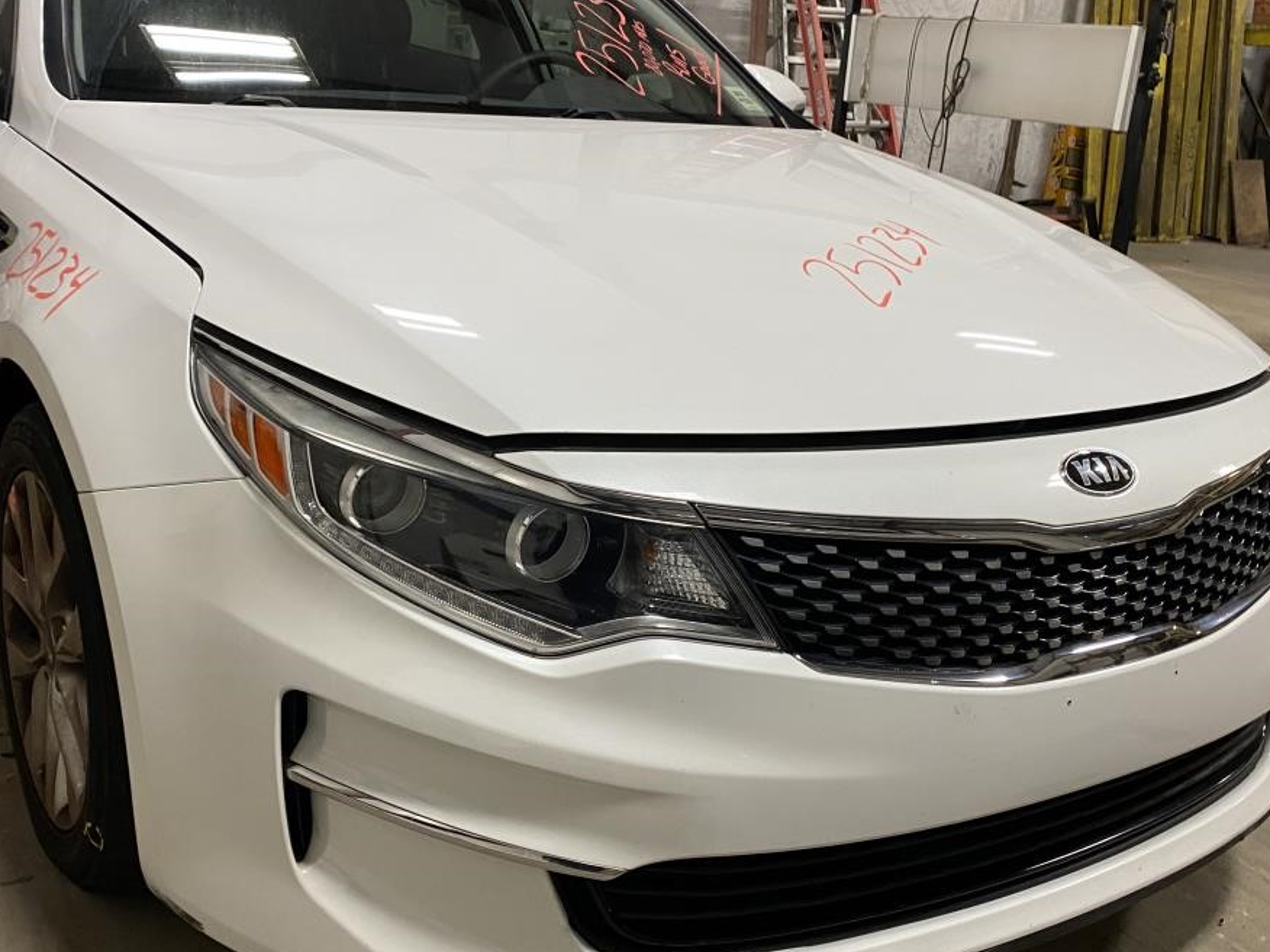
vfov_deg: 37.7
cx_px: 593
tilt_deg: -16.2
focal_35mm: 38
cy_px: 448
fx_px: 1394
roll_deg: -5.5
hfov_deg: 48.9
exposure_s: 1/60
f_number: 1.8
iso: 125
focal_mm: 4.25
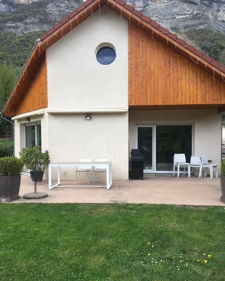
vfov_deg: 57.1
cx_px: 111
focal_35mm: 31
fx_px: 258
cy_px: 148
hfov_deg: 47.1
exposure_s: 1/255
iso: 25
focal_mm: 4.15
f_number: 2.2
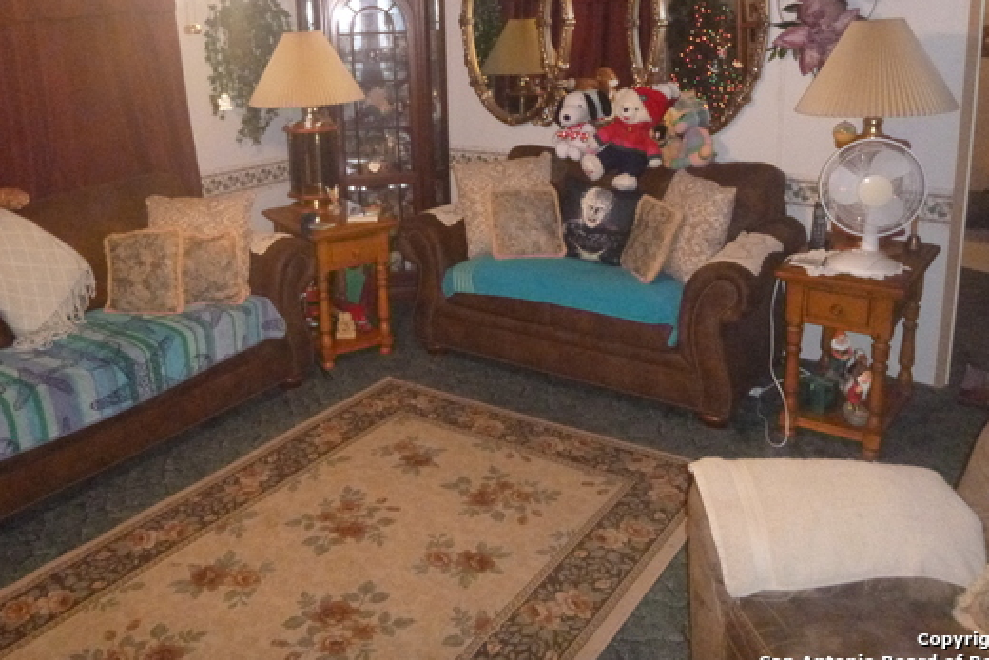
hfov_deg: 58.6
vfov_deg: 40.6
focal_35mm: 32
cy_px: 217
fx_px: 879
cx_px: 460
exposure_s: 1/60
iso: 800
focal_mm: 4.5
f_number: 3.9
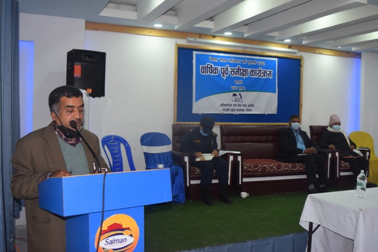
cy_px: 126
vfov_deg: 38.4
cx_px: 189
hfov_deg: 55.1
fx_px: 362
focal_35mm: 34
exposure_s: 1/100
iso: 800
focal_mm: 23
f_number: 5
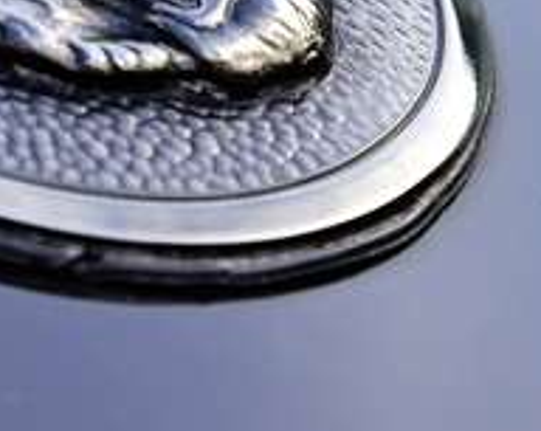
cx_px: -11
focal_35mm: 563
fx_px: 9001
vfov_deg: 2.7
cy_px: -335
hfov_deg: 3.4
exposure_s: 1/100
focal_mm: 120
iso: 200
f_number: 6.3
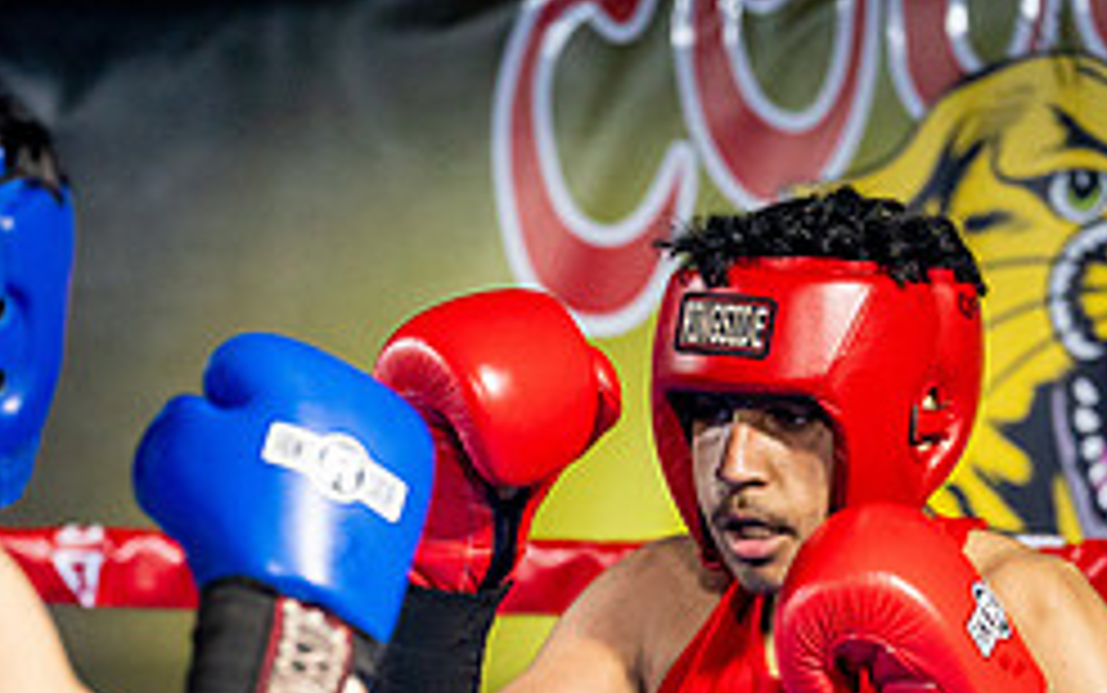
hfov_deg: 9.0
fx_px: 7033
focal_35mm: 233
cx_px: 644
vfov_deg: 5.6
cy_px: 866
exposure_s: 1/1000
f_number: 2
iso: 4000
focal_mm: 97
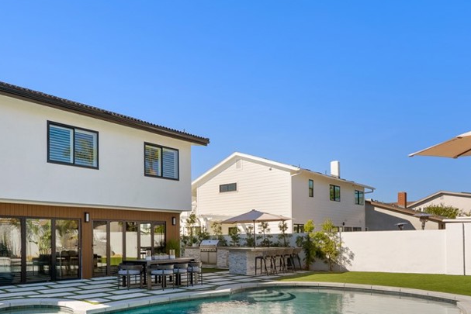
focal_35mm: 27
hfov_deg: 63.3
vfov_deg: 46.4
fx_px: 353
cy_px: 231
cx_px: 116
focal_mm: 16
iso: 320
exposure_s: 1/500
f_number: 9
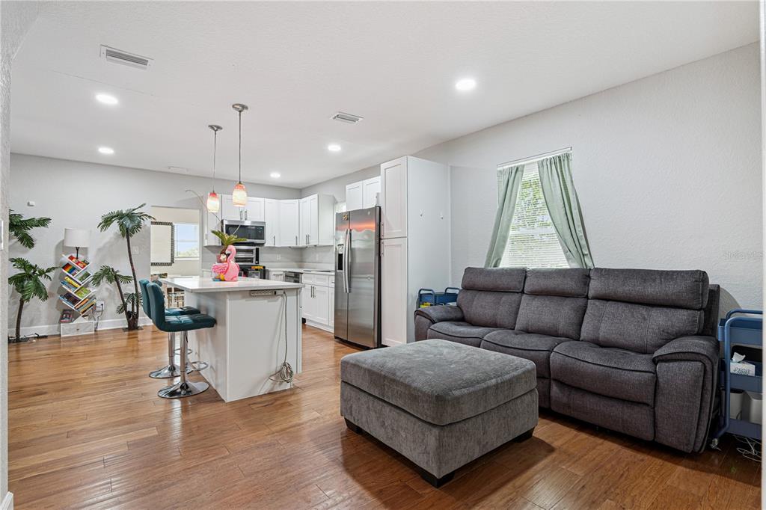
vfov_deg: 73.7
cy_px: 255
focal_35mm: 16
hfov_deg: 96.8
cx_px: 383
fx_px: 340
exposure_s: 1/13
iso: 800
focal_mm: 16
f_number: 9
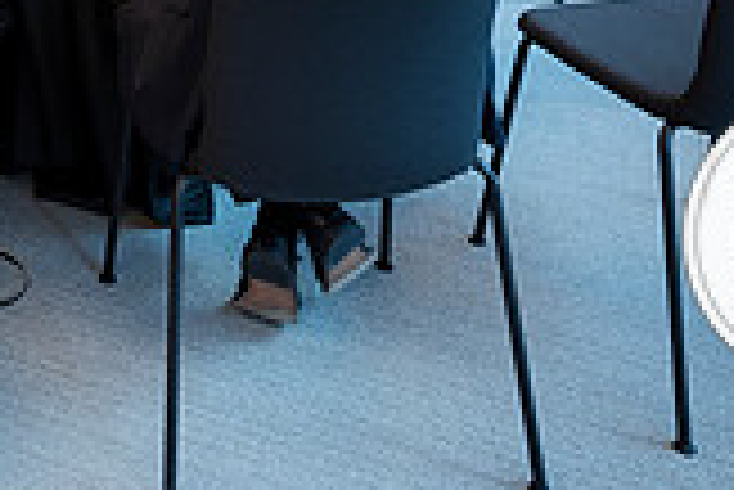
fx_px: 1163
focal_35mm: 57
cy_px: -335
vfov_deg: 19.3
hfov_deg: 29.6
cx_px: -167
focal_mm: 16
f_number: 2.5
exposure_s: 1/125
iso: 360
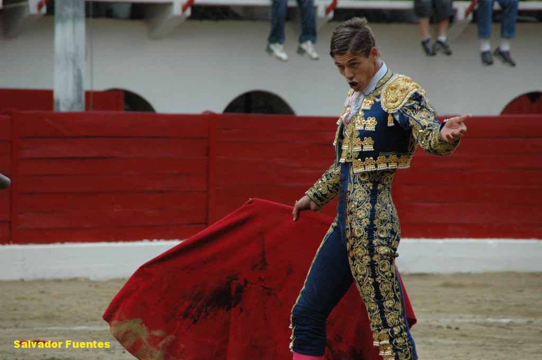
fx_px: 4511
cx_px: 271
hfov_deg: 6.9
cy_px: 180
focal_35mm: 300
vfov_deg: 4.6
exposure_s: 1/400
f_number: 6.3
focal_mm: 200
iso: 1250
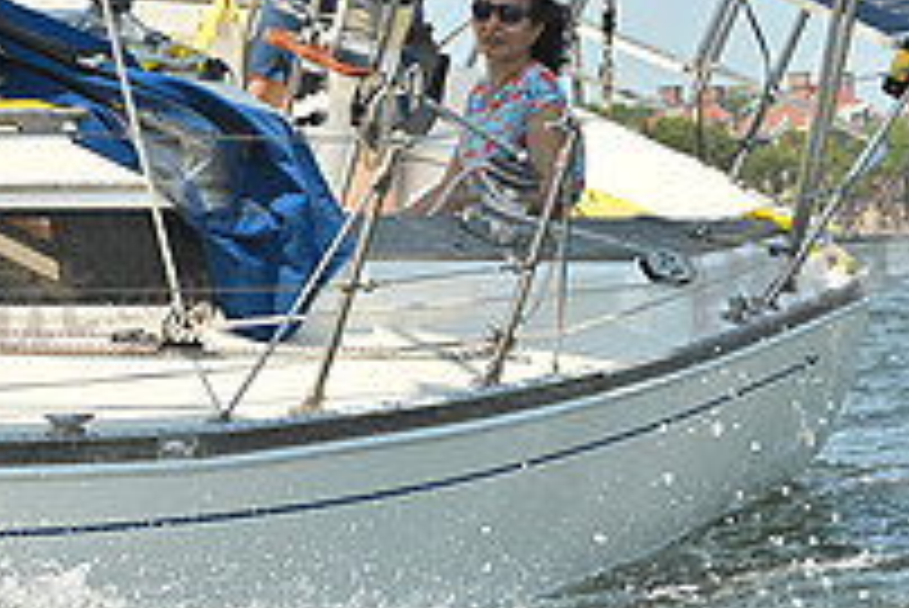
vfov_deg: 5.6
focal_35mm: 244
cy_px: 52
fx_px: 6165
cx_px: 450
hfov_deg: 8.4
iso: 320
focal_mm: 85
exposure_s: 1/1250
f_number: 7.1
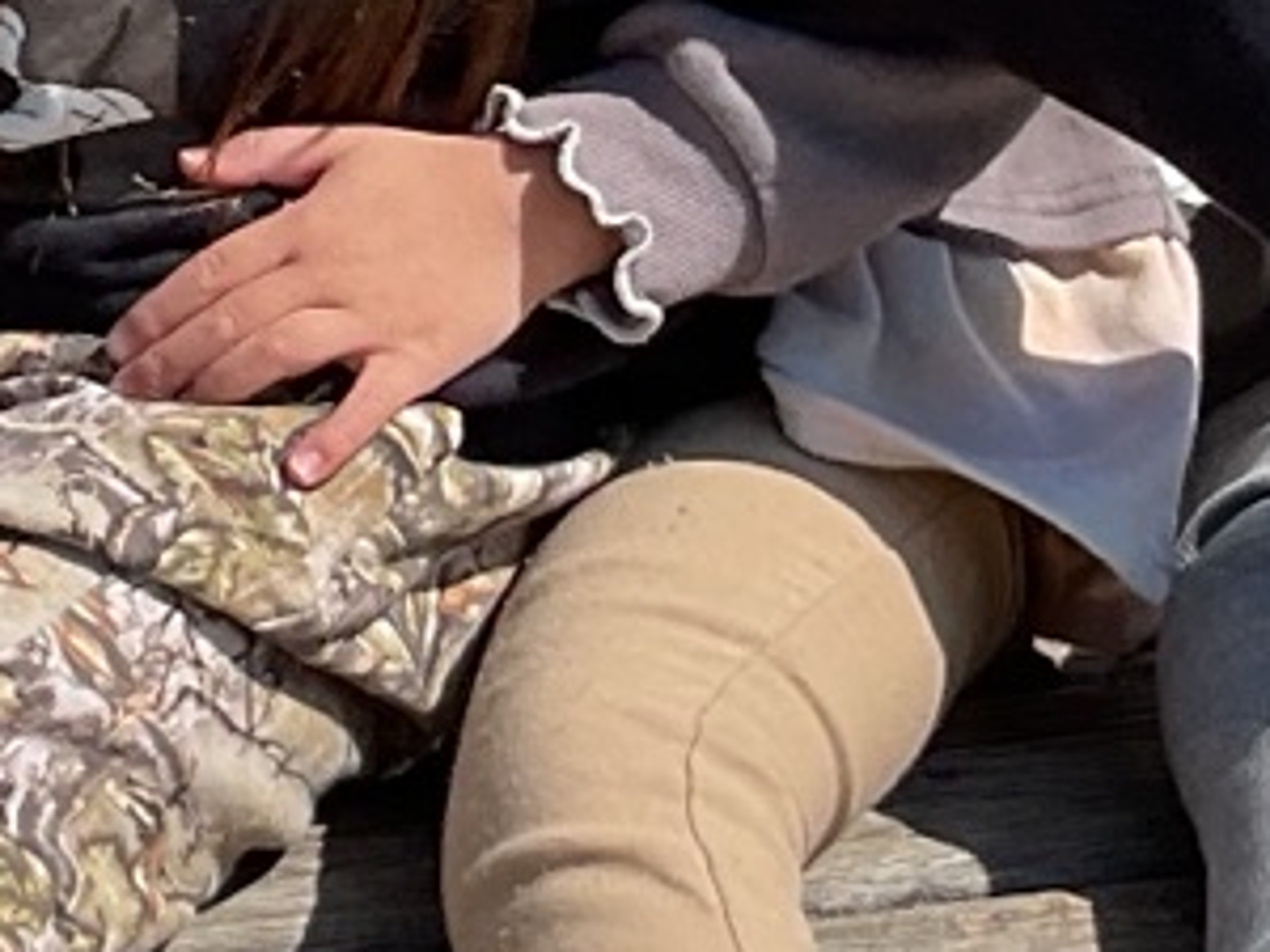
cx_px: 724
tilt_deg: -8.7
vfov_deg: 8.5
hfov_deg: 11.4
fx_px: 6384
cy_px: -13
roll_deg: +0.6
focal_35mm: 174
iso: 16
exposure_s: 1/1912
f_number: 1.8
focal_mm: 3
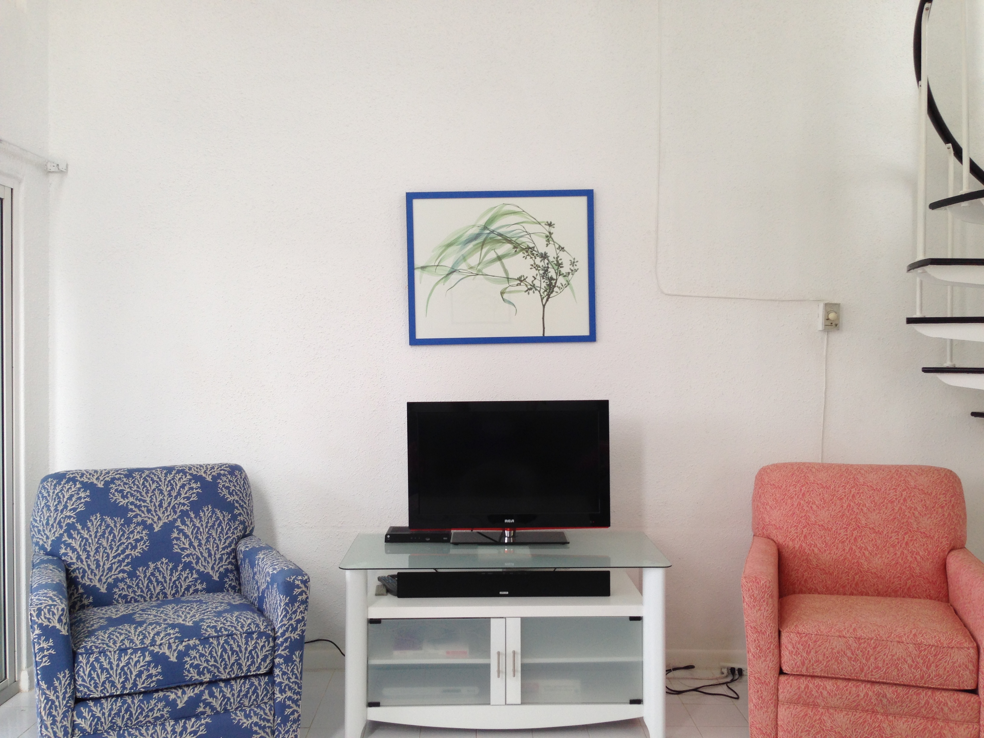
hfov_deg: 55.4
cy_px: 369
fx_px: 938
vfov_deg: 42.9
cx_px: 492
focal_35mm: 33
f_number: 2.4
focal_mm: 4.12
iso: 50
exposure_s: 1/60
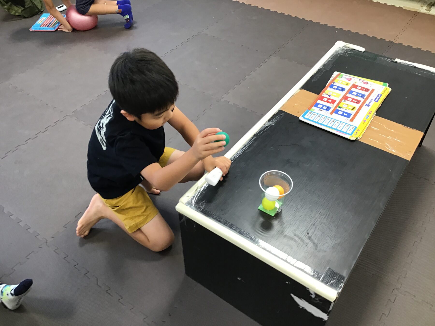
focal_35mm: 31
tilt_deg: -49.2
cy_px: 163
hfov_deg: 58.4
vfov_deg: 45.4
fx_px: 390
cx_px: 218
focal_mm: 3.3
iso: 50
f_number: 2.4
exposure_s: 1/30
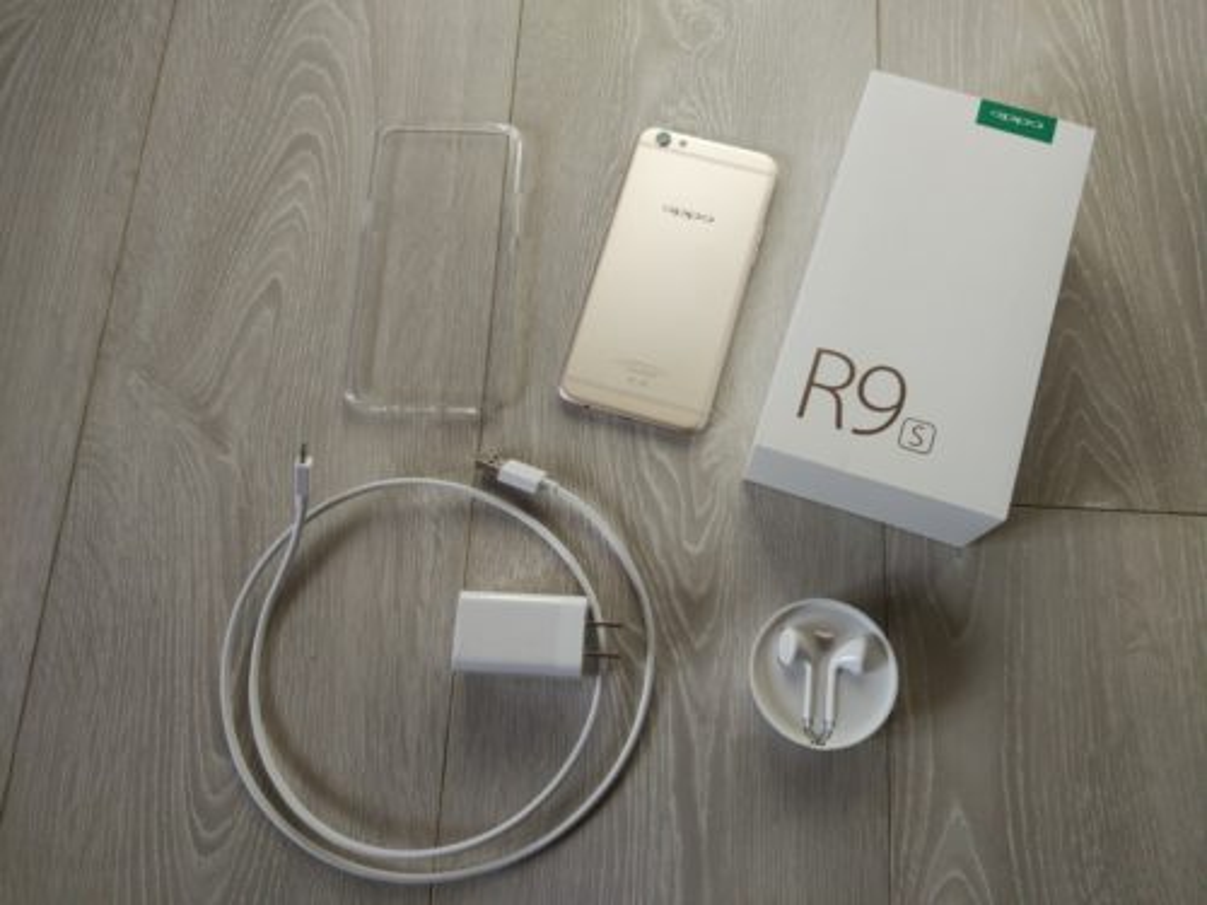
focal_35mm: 28
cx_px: 604
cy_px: 452
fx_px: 976
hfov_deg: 63.4
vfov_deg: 49.7
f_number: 2
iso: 231
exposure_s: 1/50
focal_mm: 4.26
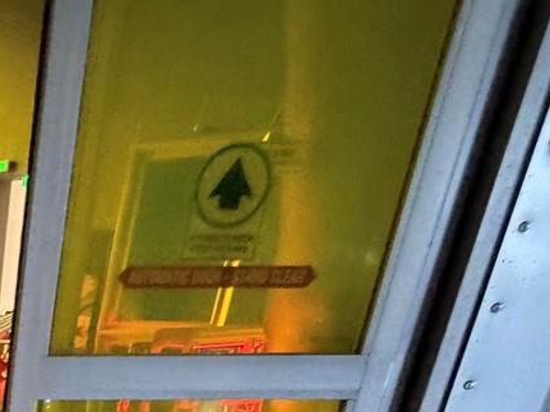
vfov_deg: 21.4
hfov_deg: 28.4
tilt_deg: -19.3
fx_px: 826
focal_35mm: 52
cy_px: 685
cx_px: -209
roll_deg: +0.1
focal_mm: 2.22
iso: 1600
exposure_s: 1/30
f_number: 2.2
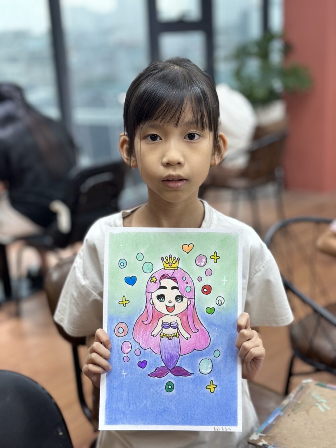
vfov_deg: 39.7
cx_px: 168
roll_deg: +2.5
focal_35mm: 48
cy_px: 224
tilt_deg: -16.7
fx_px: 621
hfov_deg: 30.3
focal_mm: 6.86
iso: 125
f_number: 1.78
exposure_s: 1/97
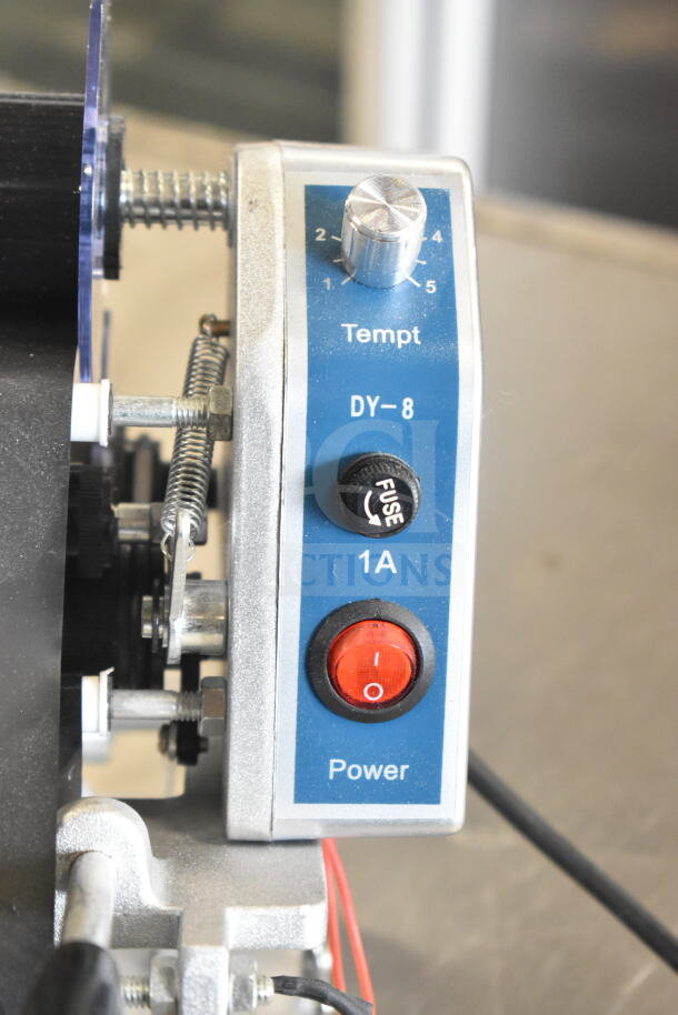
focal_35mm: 82
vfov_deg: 24.6
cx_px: 339
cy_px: 508
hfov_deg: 16.6
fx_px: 2329
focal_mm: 55
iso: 4500
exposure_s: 1/100
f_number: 5.6
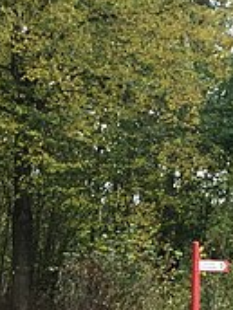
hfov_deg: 9.8
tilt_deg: -1.8
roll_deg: -0.8
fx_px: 1364
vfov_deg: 12.8
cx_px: 164
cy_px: 343
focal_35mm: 152
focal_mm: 4.15
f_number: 2.2
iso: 32
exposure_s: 1/100
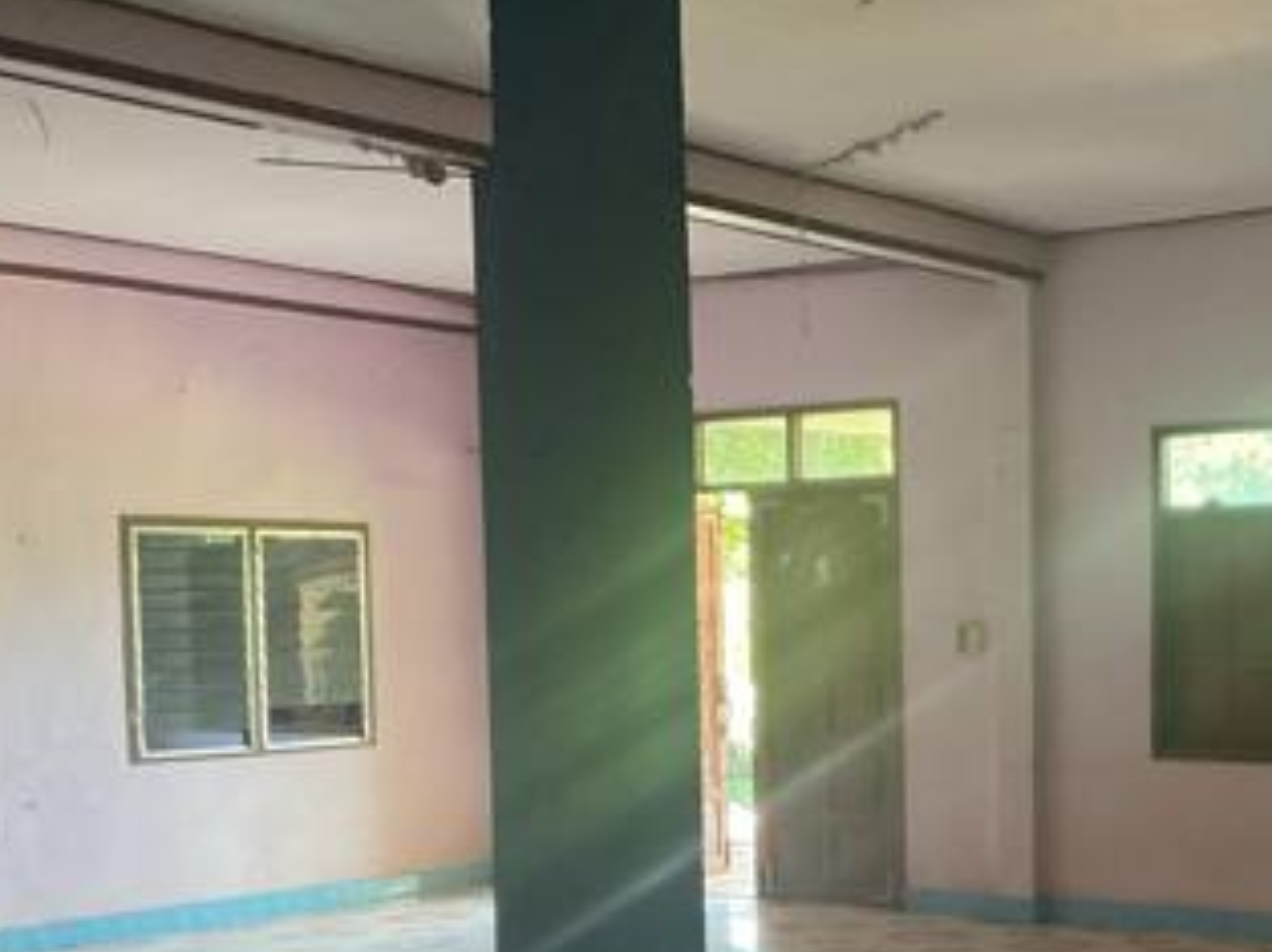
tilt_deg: -5.2
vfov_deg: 23.6
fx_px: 2240
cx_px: 1025
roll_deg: +1.5
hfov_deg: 30.9
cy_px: 780
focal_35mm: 61
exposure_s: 1/60
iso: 250
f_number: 1.8
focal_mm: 3
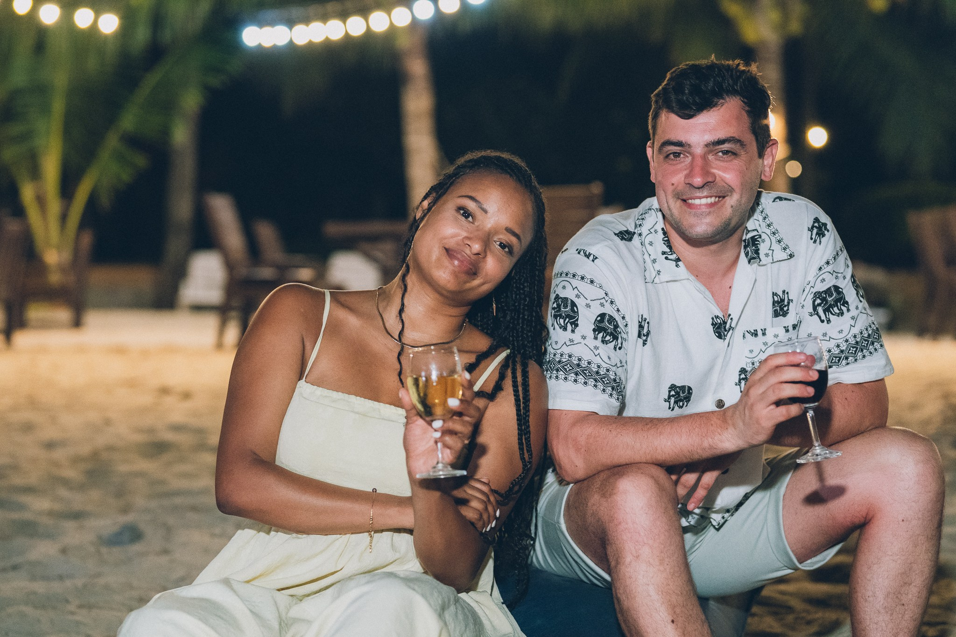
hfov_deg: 27.0
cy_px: 318
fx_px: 1991
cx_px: 478
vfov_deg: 18.2
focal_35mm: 75
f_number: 1.8
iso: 3200
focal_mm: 50
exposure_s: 1/125
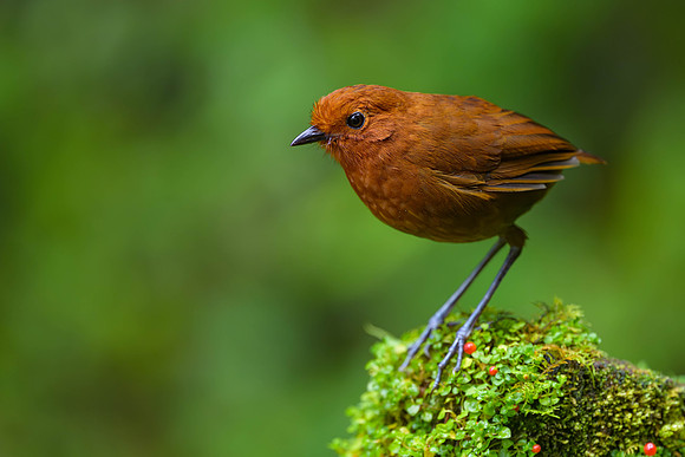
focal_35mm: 564
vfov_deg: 2.4
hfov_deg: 3.7
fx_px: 10734
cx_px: 315
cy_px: 201
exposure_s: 1/125
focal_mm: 400
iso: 900
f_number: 2.8
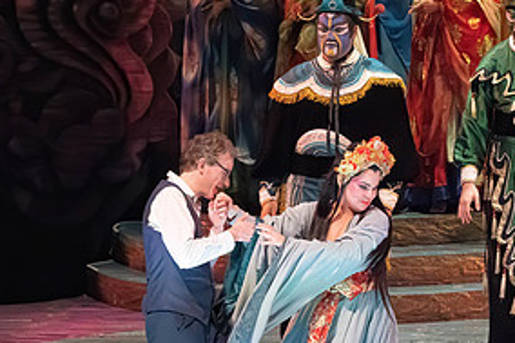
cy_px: 280
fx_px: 5847
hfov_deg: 5.0
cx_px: 185
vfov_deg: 3.4
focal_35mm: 409
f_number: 10
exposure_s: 1/1000
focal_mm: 200
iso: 20000
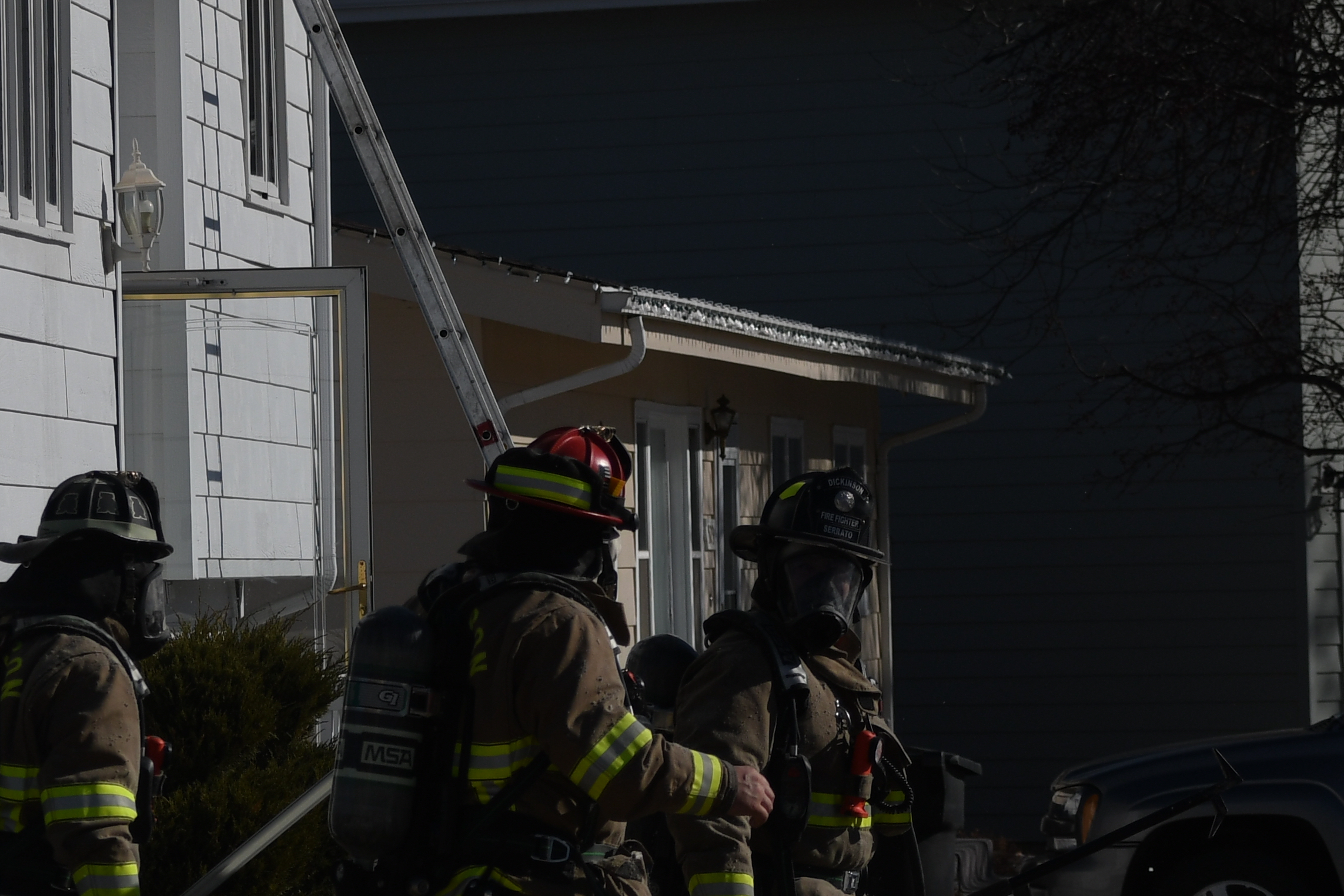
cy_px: 356
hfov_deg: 7.8
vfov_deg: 5.2
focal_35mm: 263
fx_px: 9818
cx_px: 695
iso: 140
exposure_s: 1/6400
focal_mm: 72
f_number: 4.8
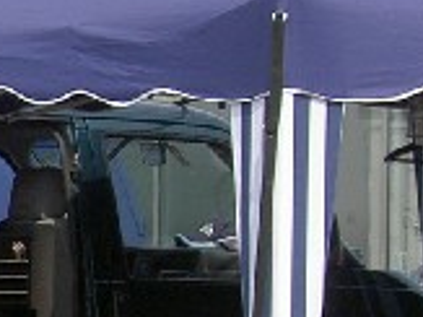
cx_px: -496
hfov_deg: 7.0
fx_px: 3297
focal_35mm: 270
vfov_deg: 5.5
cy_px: 348
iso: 100
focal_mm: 11.3
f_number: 5.5
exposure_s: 1/320
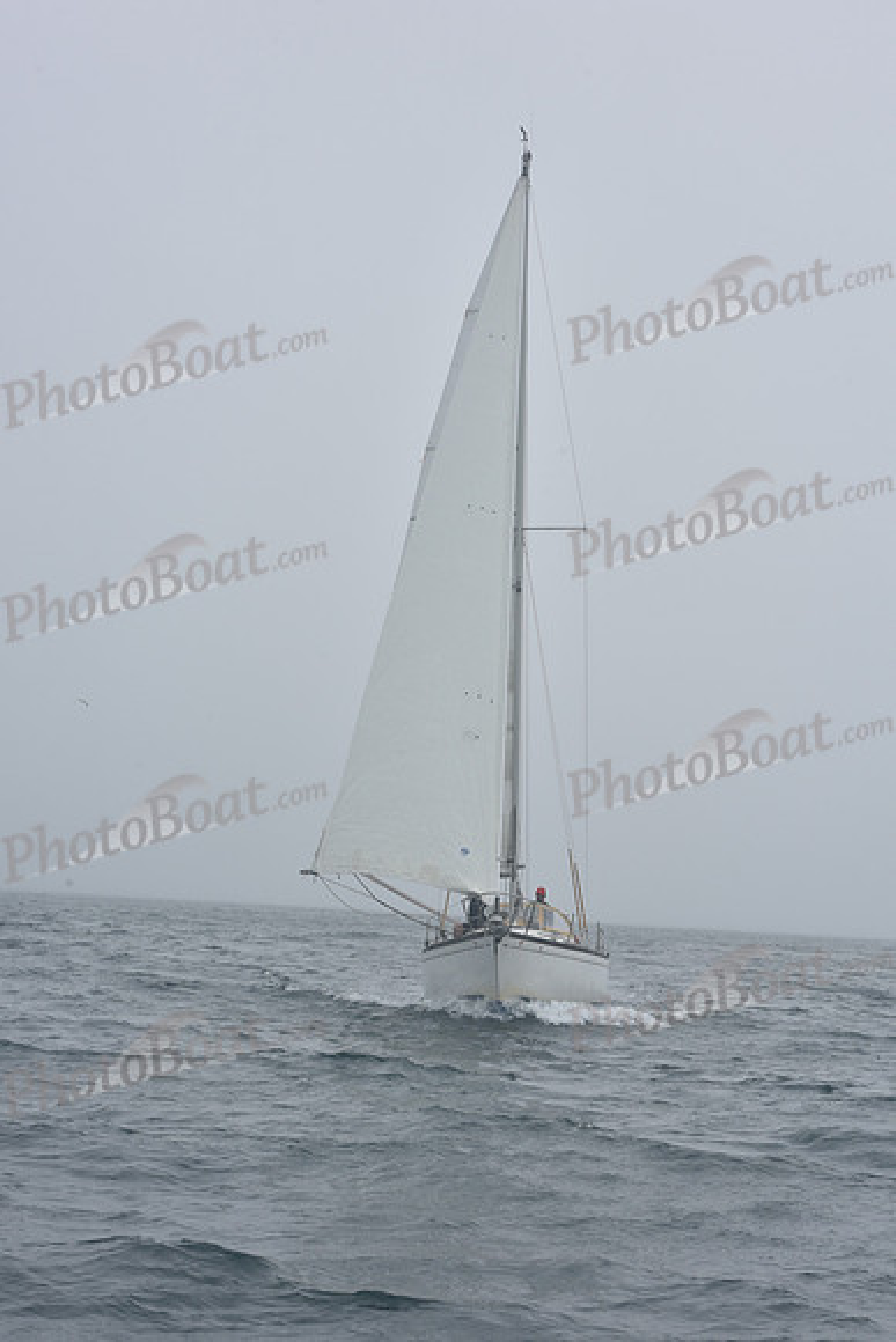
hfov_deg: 19.5
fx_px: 2612
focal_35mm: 70
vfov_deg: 28.8
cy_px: 671
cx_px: 448
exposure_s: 1/800
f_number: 11
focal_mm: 70
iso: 250
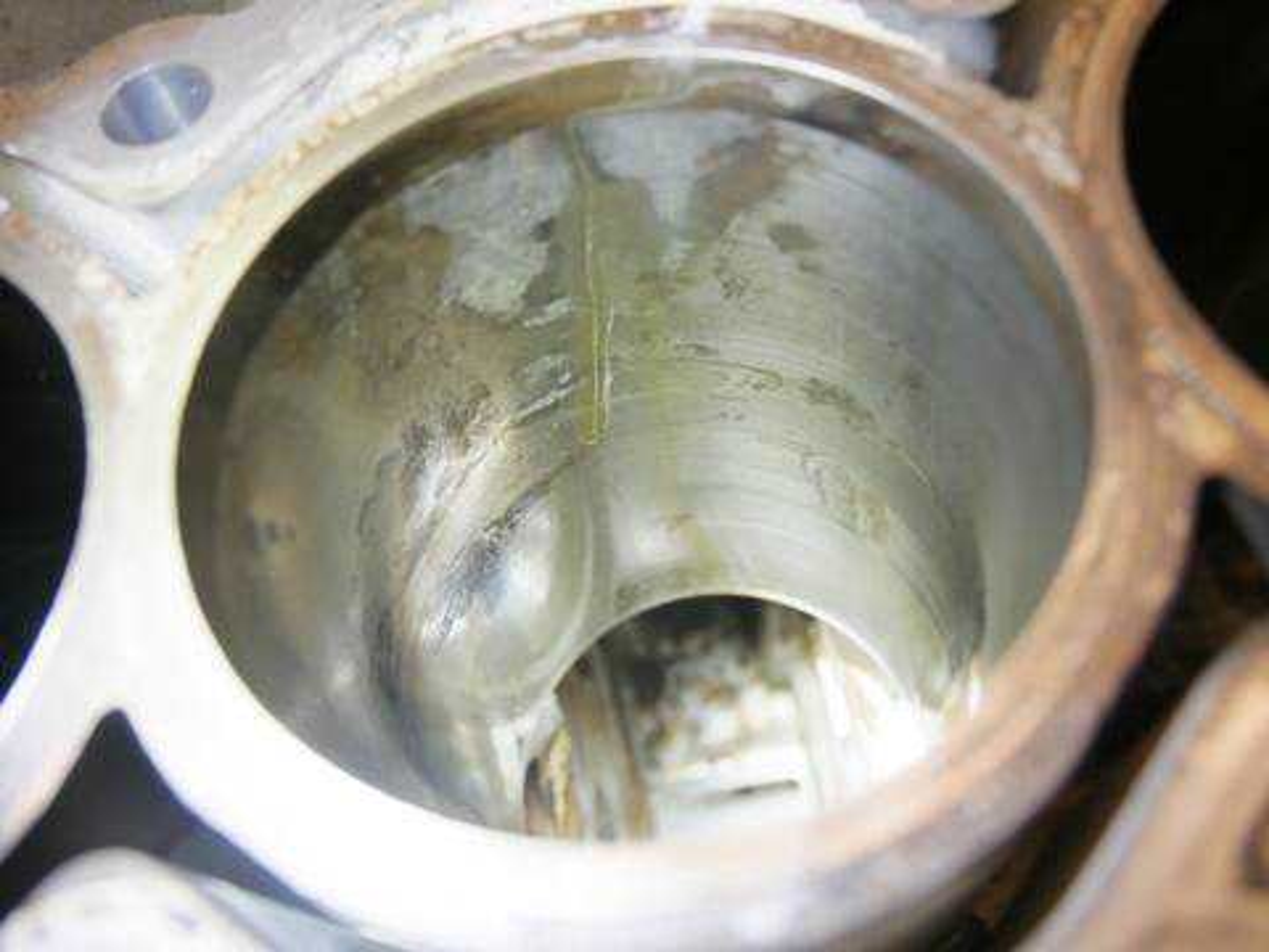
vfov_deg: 46.8
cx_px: 634
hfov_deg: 60.0
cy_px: 476
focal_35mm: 30
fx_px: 1100
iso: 200
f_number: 3.8
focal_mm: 15
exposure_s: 1/125
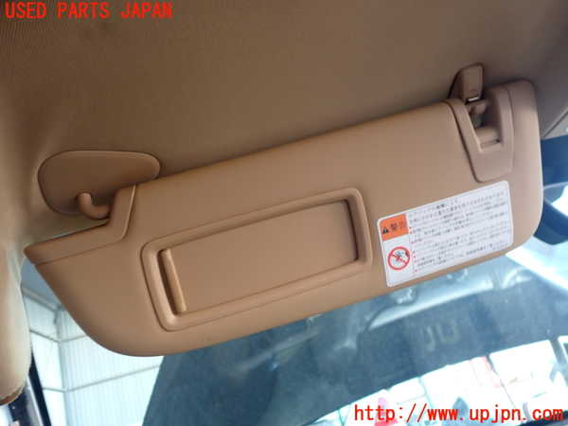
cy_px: 213
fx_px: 492
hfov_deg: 60.0
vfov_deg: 46.8
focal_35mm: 30
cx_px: 284
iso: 200
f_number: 2.3
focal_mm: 5.4
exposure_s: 1/40
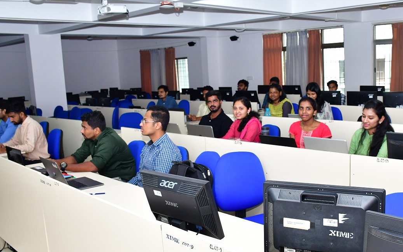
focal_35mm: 37
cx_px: 264
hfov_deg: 51.9
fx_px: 406
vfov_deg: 34.4
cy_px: 135
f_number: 5
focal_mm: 18
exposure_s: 1/250
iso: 800
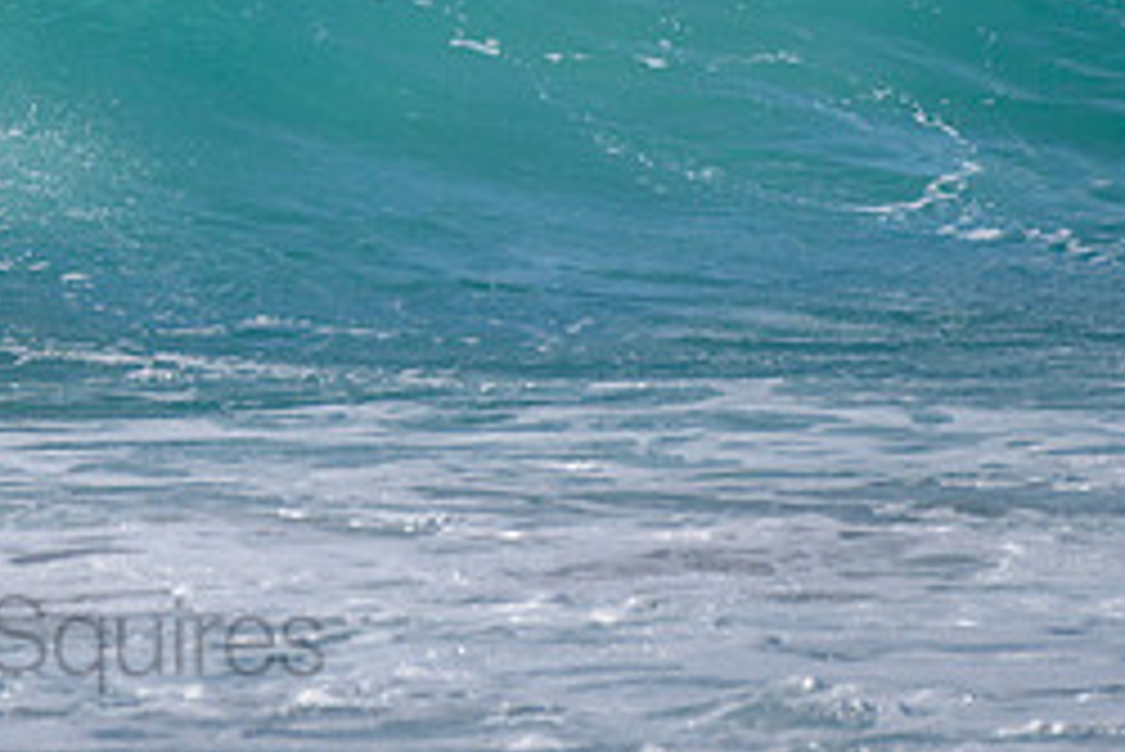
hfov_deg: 1.4
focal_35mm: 1425
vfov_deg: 1.0
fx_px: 44555
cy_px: -218
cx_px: -318
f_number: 5.6
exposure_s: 1/2000
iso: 140
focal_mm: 500
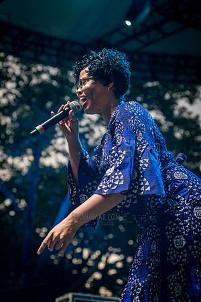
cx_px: 100
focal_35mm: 80
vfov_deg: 25.4
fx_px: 670
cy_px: 151
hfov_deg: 17.1
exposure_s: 1/800
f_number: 4
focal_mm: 80
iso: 4000
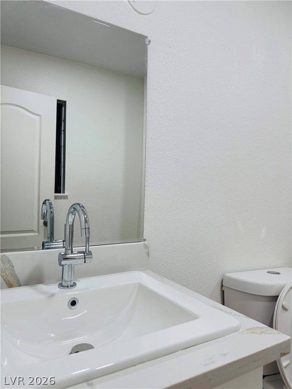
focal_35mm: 26
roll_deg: -2.4
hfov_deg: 53.1
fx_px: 292
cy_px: 194
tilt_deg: +0.8
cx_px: 146
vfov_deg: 67.3
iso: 64
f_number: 1.6
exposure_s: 1/120
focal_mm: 5.96
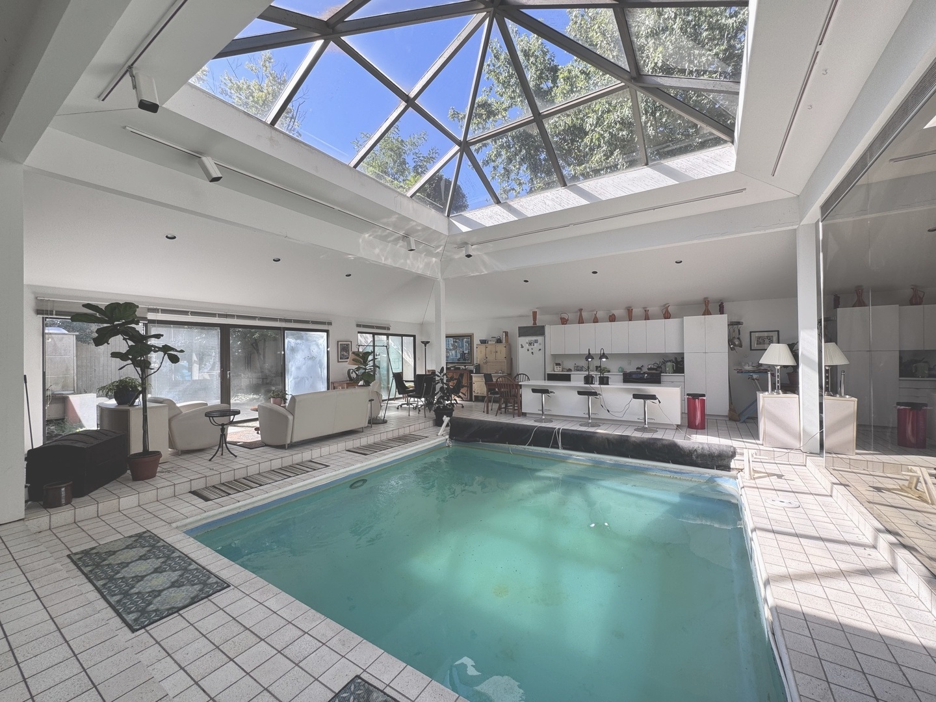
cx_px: 468
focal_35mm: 14
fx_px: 379
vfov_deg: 85.7
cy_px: 351
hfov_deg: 102.1
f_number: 2.2
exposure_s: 1/194
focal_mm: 2.22
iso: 40
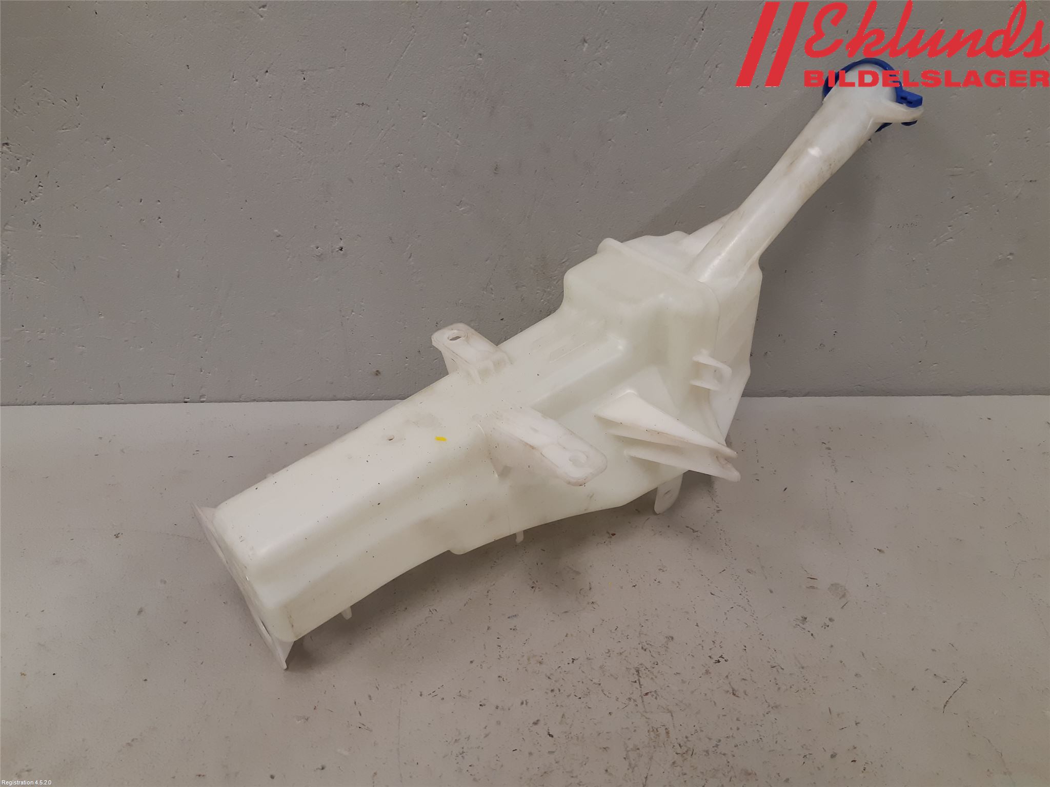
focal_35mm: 26
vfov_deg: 53.1
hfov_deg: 67.3
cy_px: 394
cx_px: 525
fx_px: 789
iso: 80
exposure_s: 1/50
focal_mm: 3.93
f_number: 1.7
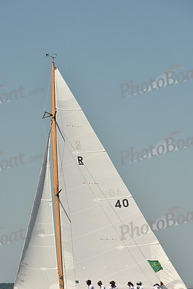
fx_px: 2330
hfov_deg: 4.7
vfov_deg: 7.1
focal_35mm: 290
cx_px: 82
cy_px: 194
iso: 250
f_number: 7.1
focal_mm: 200
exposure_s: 1/1600
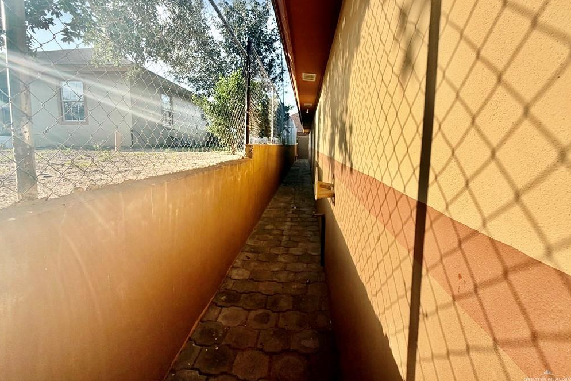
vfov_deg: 77.1
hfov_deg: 100.4
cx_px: 282
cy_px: 171
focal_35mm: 15
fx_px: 238
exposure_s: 1/770
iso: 25
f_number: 2.2
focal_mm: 2.22
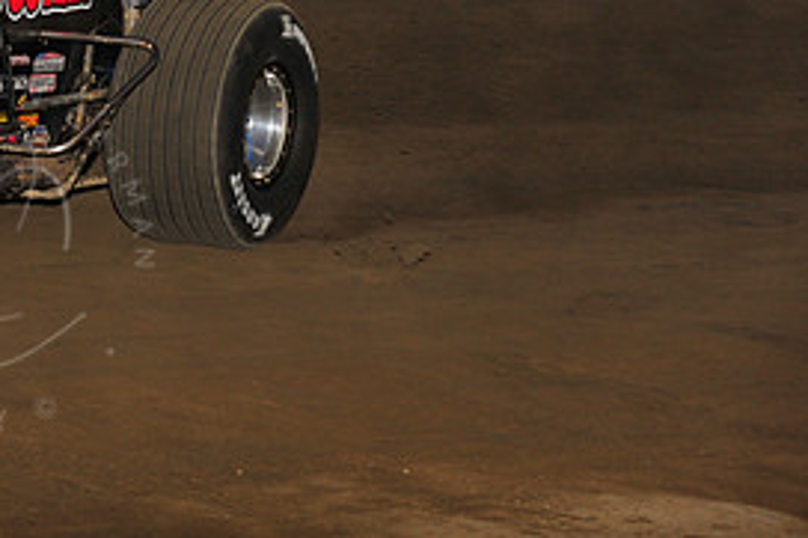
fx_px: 6460
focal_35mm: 288
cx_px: -27
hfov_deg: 7.1
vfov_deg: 4.8
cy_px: -21
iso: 800
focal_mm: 135
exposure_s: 1/320
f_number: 7.1
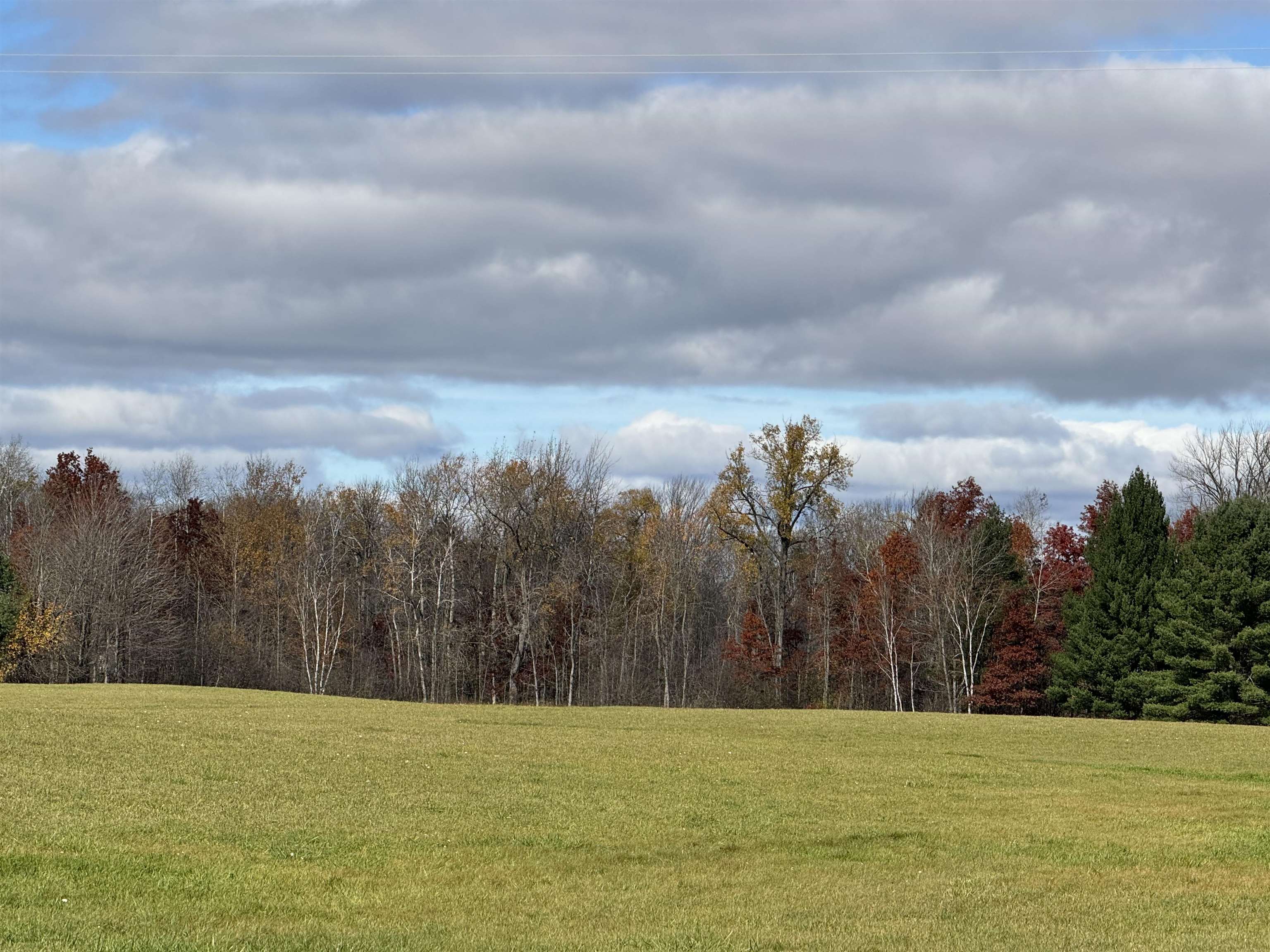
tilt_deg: +2.4
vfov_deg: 12.3
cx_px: 635
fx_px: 4403
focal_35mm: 120
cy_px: 476
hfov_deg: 16.4
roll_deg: -2.2
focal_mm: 15.66
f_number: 2.8
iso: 50
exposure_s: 1/2212
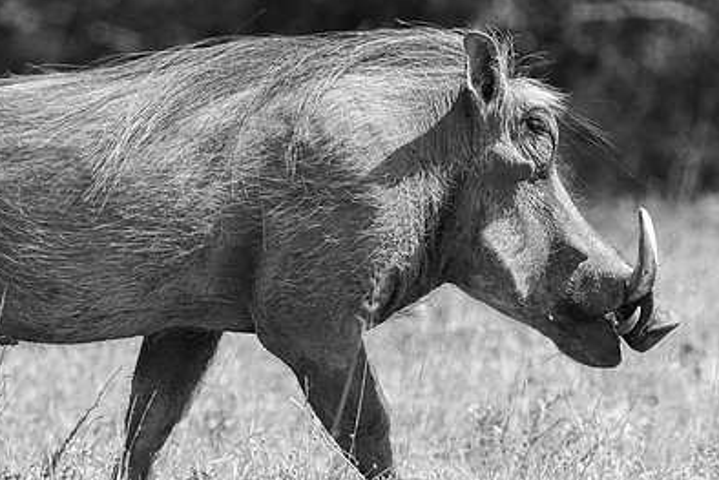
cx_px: 443
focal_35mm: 984
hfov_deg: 2.1
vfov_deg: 1.4
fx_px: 19659
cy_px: 152
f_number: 9
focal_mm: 600
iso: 800
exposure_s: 1/1250
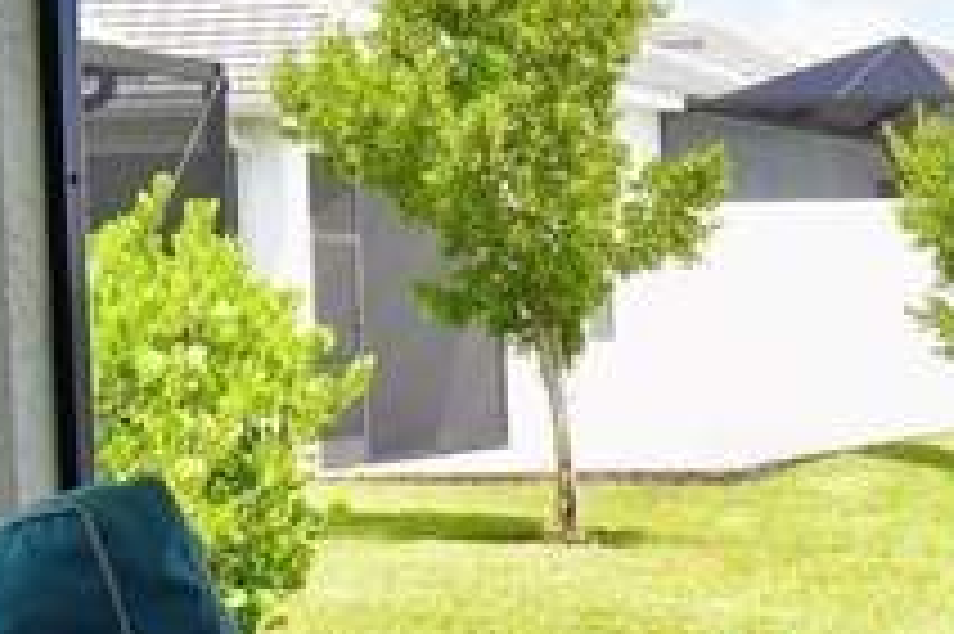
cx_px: 1588
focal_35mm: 102
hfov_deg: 17.2
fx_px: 2701
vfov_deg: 13.3
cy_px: 533
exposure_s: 1/400
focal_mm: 18
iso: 800
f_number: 8
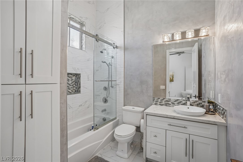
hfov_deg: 96.8
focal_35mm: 16
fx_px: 108
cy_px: 81
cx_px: 122
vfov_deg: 73.7
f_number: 8
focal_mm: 16
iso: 400
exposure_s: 1/13
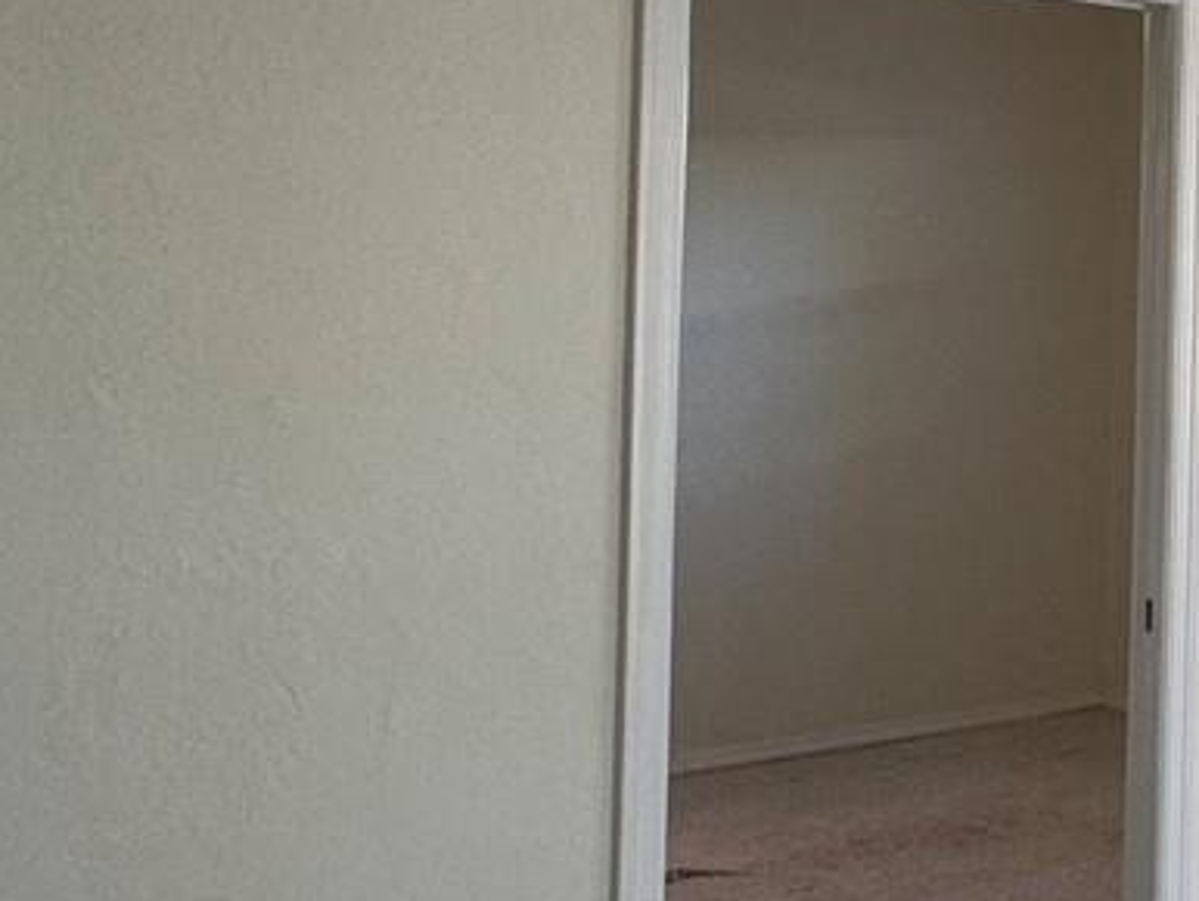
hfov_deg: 22.0
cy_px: 239
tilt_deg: +0.2
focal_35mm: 58
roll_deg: -0.3
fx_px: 2010
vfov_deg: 25.0
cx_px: 2106
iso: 100
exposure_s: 1/120
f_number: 2.2
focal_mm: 2.22
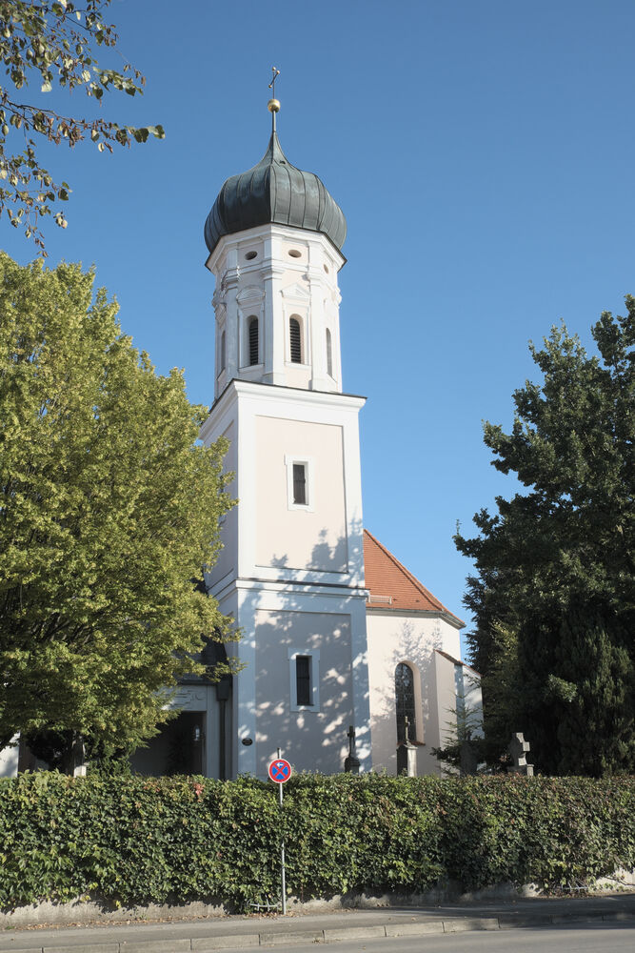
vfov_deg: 53.1
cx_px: 318
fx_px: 952
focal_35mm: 36
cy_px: 476
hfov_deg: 36.9
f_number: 11
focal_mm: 24.3
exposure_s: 1/140
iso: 200
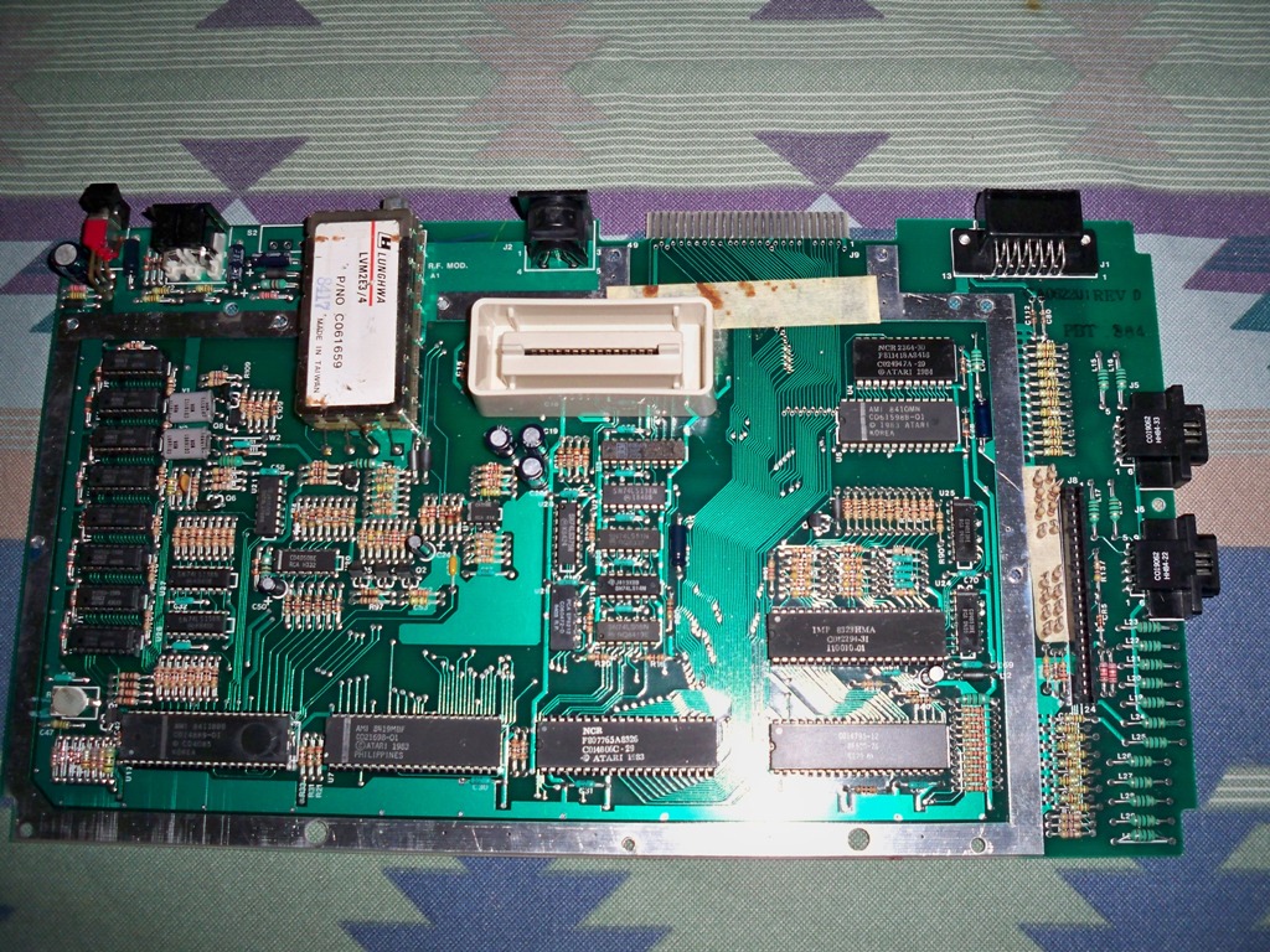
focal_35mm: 35
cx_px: 635
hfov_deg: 52.6
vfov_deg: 40.7
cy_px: 476
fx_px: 1284
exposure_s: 1/60
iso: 200
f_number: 3.1
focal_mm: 6.3
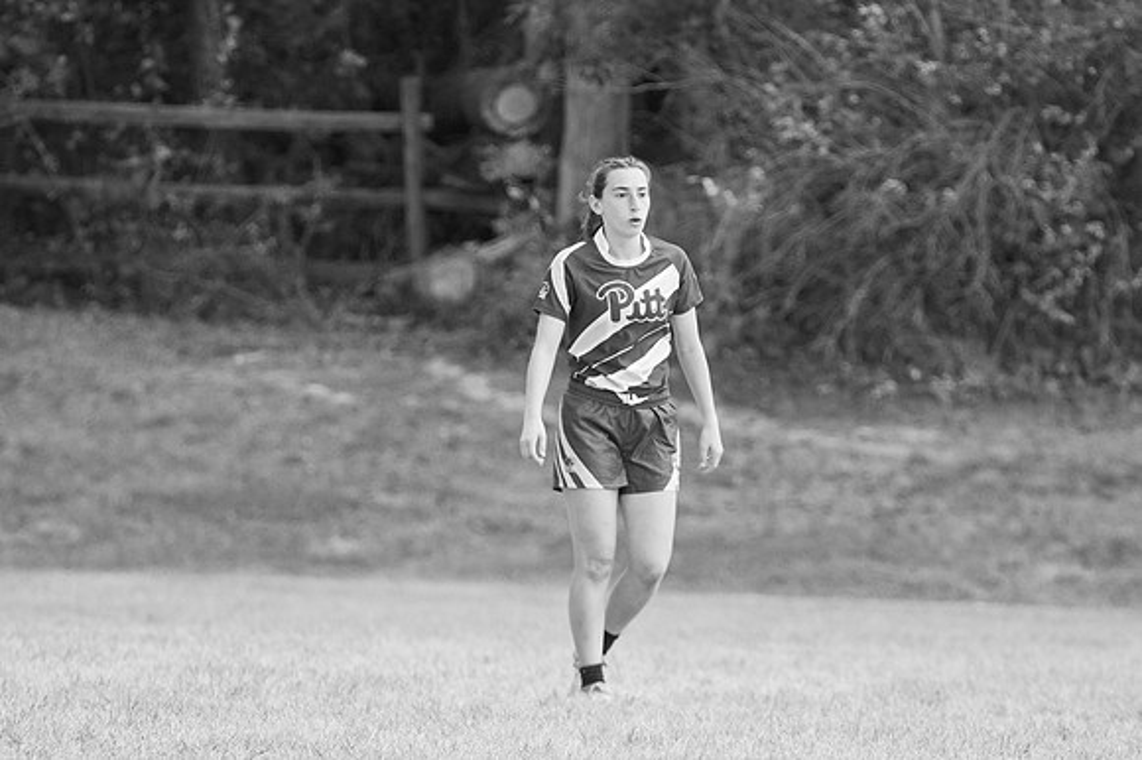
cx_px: 361
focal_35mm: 780
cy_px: 240
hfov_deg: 2.6
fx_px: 24714
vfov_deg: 1.8
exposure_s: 1/1000
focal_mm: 380
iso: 720
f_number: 6
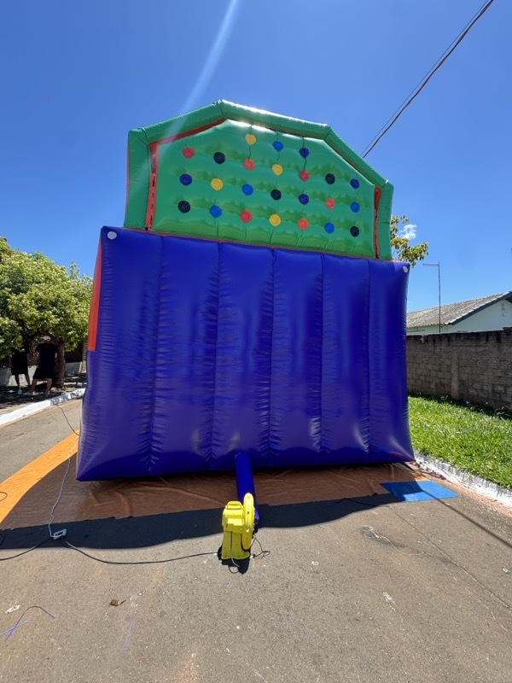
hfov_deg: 85.7
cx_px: 256
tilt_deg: +4.5
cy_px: 342
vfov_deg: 102.1
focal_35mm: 14
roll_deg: -3.1
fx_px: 276
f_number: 2.2
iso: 40
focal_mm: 2.22
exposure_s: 1/254
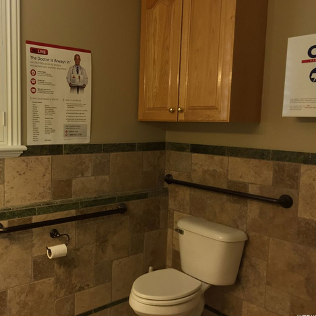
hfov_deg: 46.5
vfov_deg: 47.2
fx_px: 361
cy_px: 158
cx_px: 106
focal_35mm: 35
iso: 80
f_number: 2.2
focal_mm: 4.15
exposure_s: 1/30
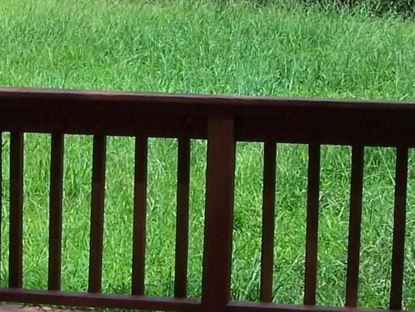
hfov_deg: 12.5
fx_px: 1847
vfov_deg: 9.6
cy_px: 134
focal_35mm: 154
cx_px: -106
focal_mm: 6.3
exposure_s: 1/500
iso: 80
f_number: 4
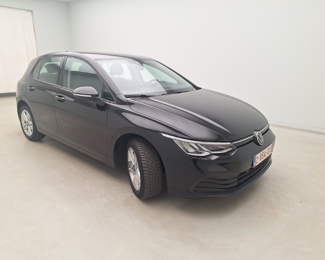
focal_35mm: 24
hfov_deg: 70.2
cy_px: 130
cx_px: 151
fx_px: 231
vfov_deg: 58.8
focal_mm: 5.54
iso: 50
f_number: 1.8
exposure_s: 1/100
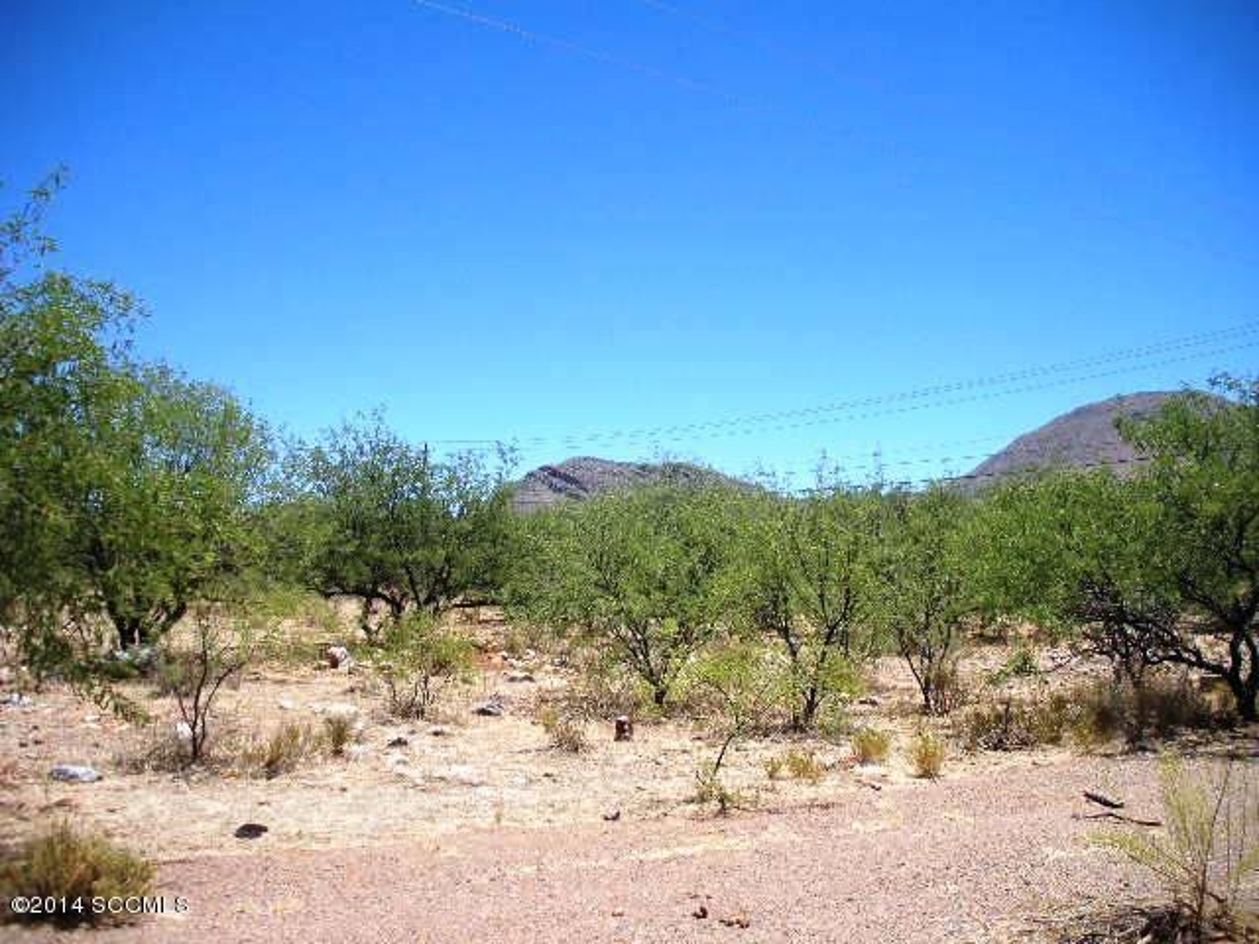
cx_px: 630
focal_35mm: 36
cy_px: 472
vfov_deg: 39.7
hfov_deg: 51.4
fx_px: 1309
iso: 64
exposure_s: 1/545
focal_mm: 6.3
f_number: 3.5
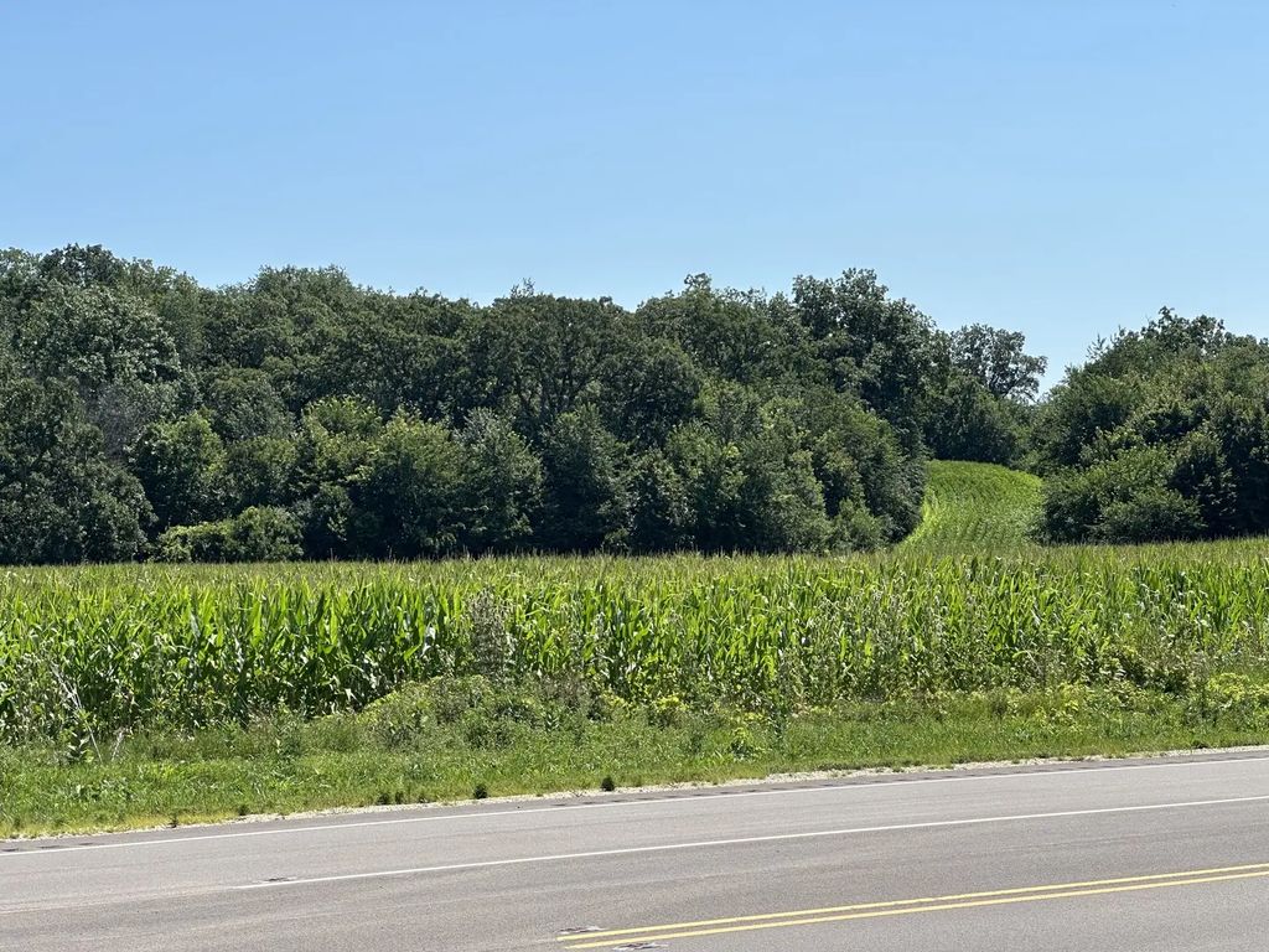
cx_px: 634
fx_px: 2823
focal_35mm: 77
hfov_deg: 25.3
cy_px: 476
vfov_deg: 19.1
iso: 32
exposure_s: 1/847
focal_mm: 9
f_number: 2.8
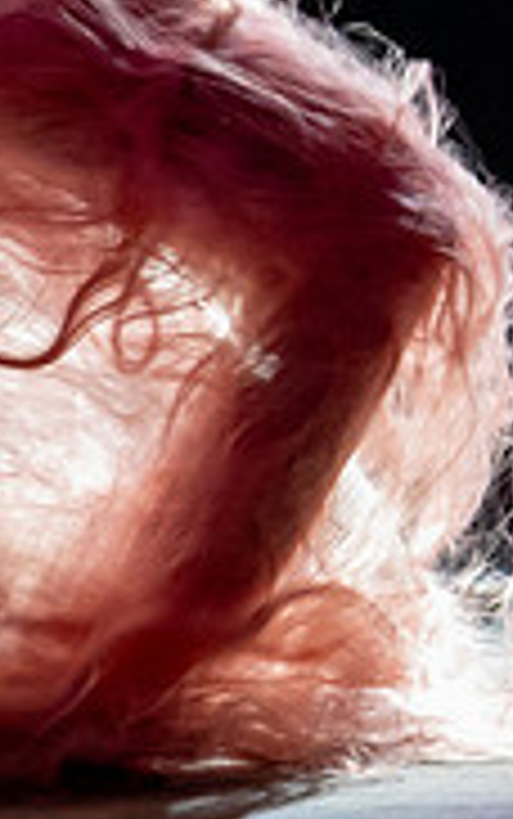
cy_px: 139
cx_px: -71
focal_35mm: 410
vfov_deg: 5.1
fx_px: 9157
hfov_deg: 3.2
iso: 6400
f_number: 8
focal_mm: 75
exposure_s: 1/80
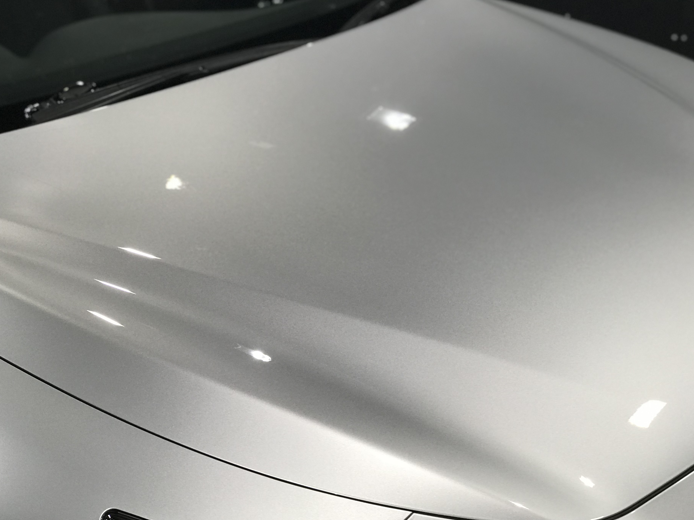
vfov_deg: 23.3
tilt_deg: -23.5
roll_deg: +3.9
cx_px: 349
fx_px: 1263
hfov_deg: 30.7
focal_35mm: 63
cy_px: 271
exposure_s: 1/60
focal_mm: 6.6
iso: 50
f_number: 2.8
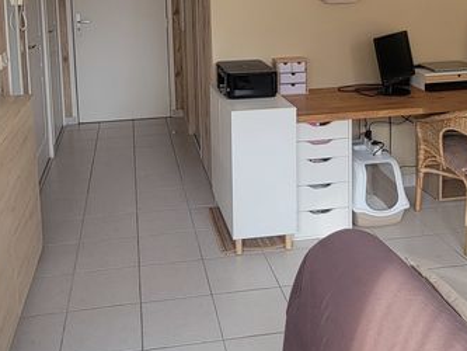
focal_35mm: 39
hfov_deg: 47.8
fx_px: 526
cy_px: 31
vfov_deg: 34.6
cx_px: 215
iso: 100
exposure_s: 1/60
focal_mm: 2.2
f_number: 2.2
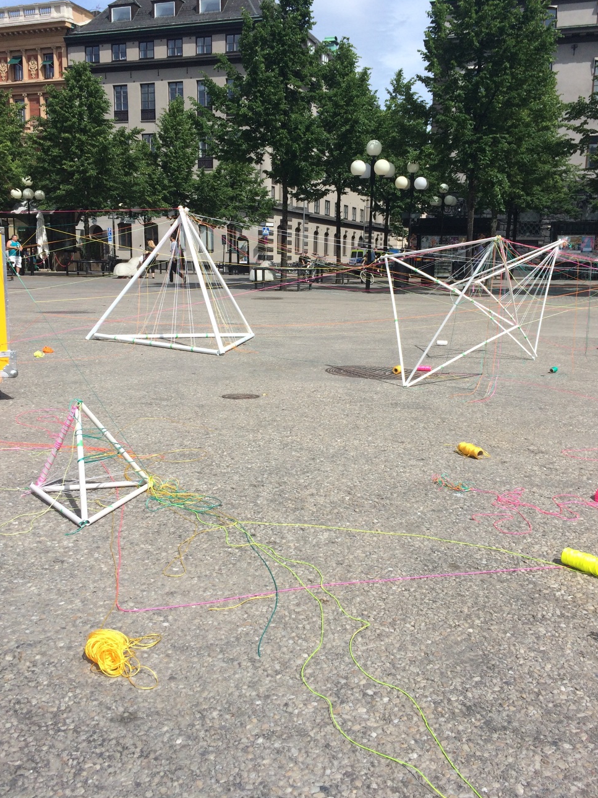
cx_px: 307
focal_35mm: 30
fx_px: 691
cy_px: 390
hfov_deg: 46.8
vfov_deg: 60.0
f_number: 2.2
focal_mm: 4.15
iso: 32
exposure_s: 1/2283
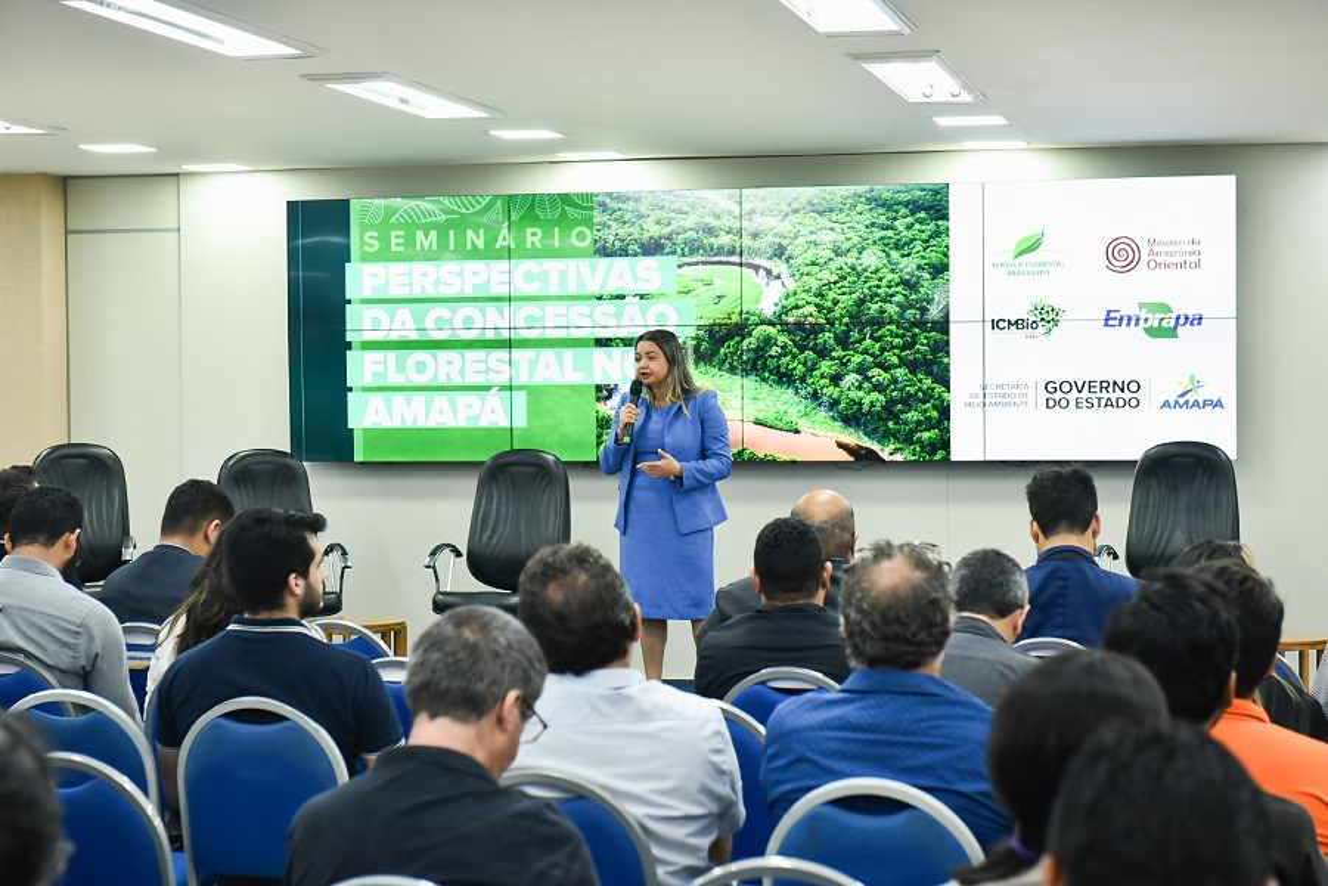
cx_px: 664
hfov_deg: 28.8
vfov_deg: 19.5
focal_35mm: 70
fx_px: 2582
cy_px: 443
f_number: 4
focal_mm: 70
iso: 1600
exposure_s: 1/160
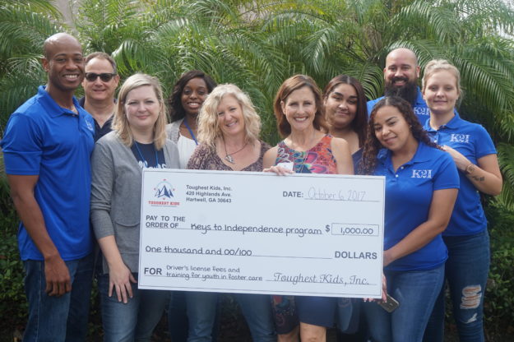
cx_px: 257
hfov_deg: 45.0
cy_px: 171
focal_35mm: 44
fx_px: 621
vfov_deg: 30.8
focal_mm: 29
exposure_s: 1/100
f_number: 9
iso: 100
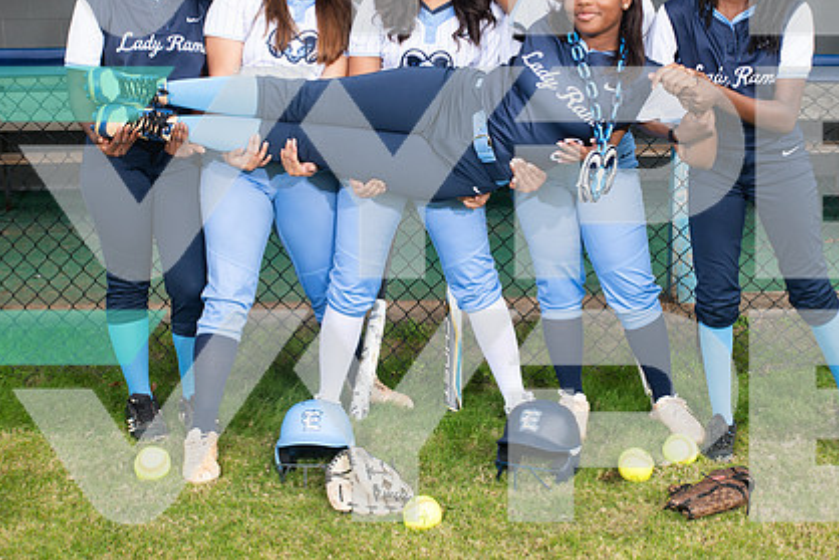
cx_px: 476
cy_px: 174
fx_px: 1166
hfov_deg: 39.5
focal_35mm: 50
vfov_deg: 26.8
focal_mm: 36
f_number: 8
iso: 200
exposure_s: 1/250
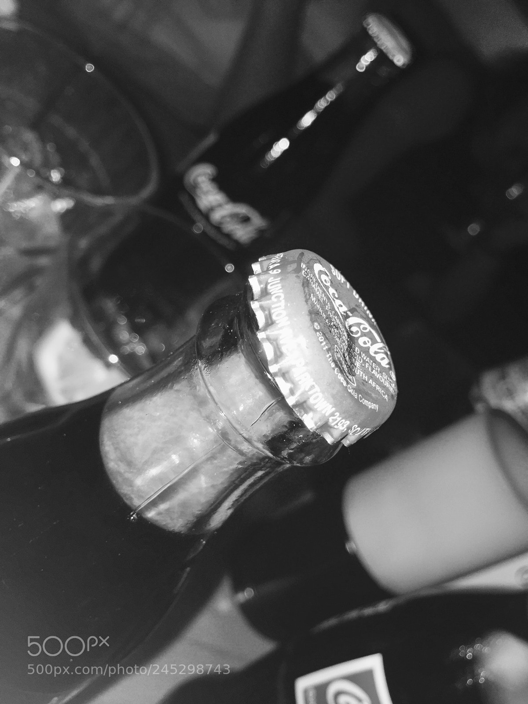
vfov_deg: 61.7
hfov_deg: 48.2
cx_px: 264
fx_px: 590
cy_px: 352
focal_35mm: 29
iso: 32
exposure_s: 1/74
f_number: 2.2
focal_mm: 4.15
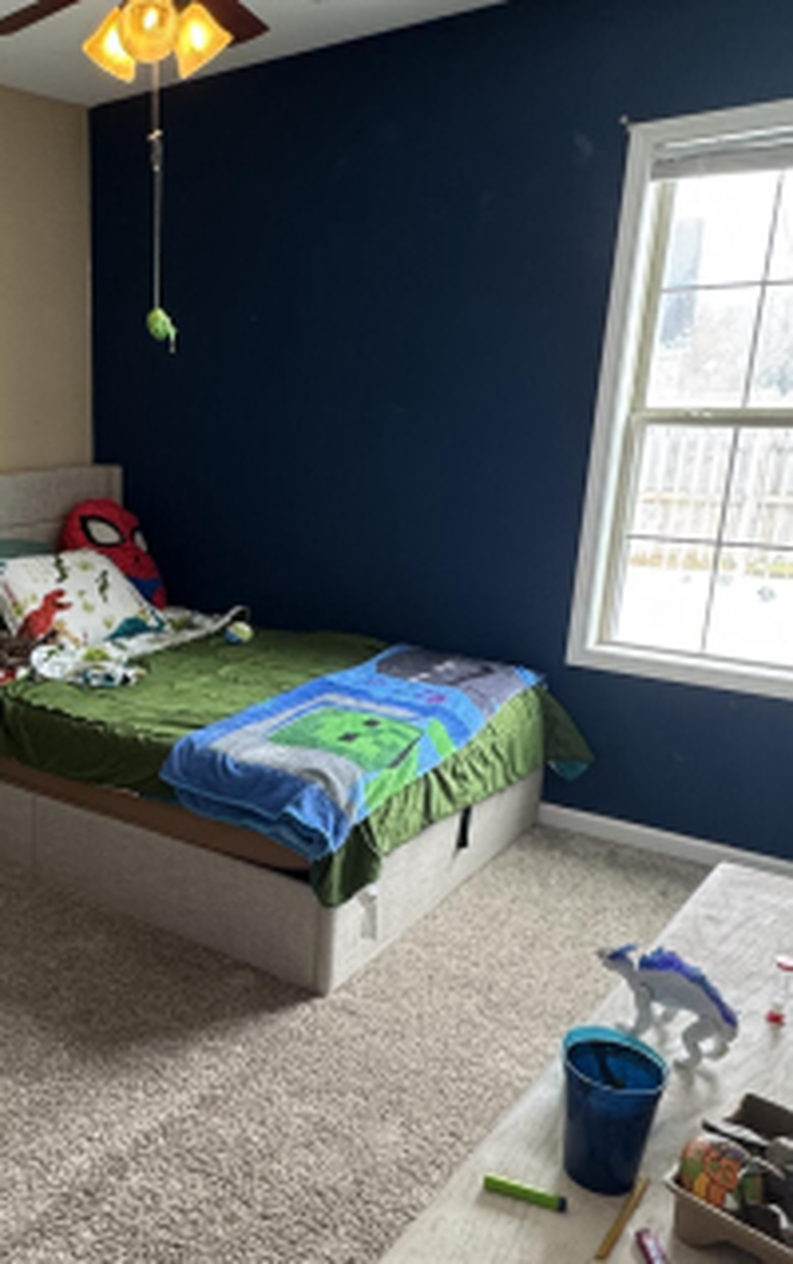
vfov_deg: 61.0
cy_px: 705
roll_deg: +0.8
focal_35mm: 31
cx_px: 69
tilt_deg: -17.1
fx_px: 1070
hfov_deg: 37.8
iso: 200
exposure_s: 1/60
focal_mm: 2.22
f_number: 2.2
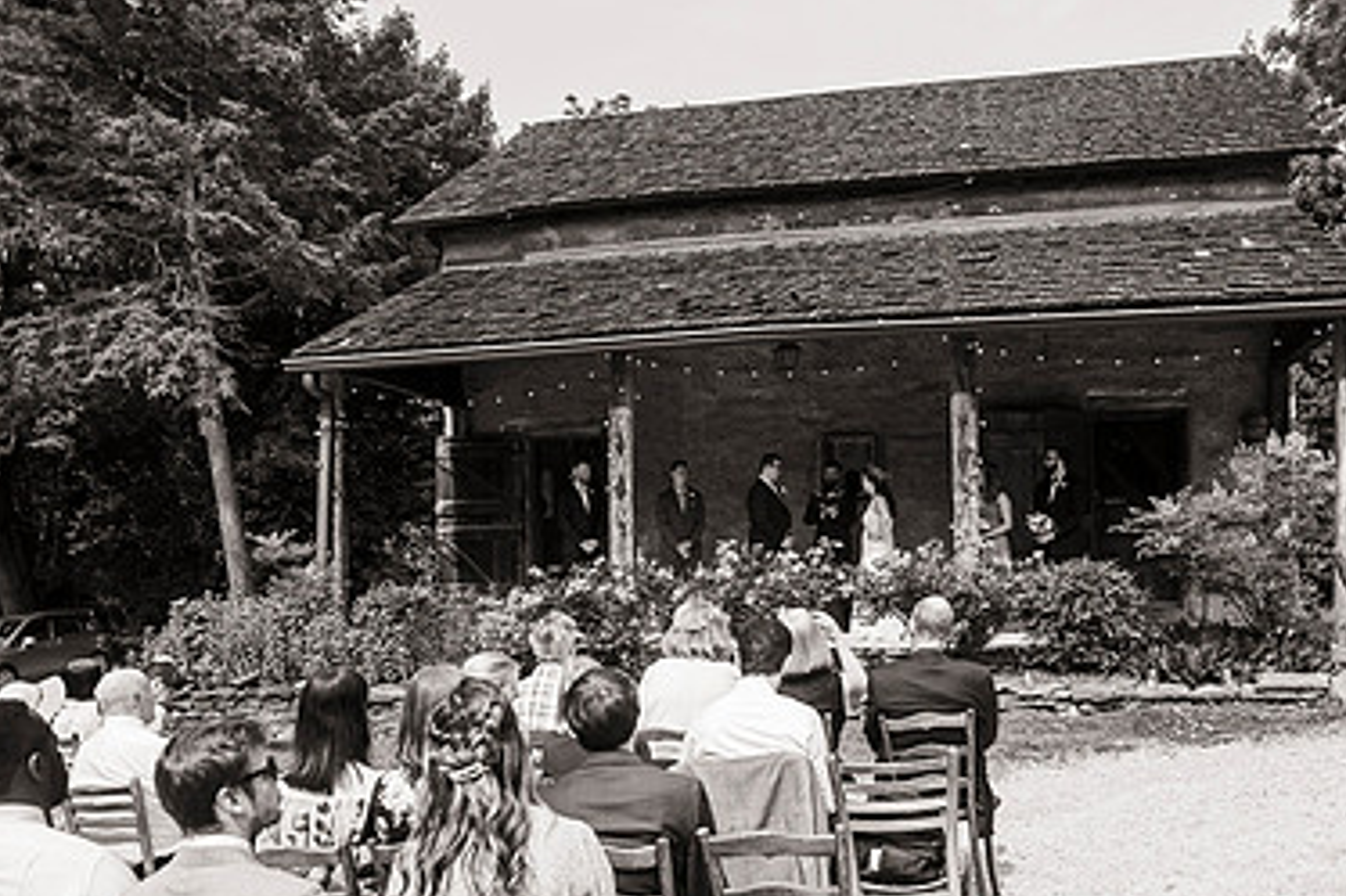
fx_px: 1158
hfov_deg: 60.2
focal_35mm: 31
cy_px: 579
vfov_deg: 41.9
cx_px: 738
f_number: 3.2
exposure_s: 1/2000
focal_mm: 20
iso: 320
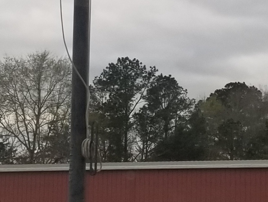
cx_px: 241
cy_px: 53
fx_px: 1131
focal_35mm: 146
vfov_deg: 10.1
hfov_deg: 13.4
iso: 50
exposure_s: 1/171
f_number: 1.7
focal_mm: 4.25
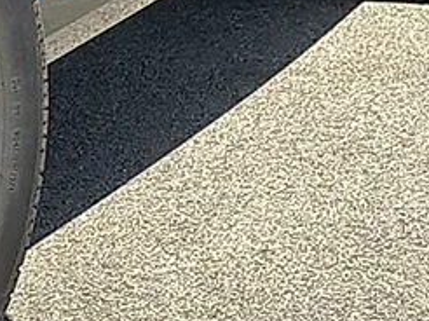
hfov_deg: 6.9
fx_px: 3529
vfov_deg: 5.2
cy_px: 160
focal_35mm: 285
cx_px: -14
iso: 80
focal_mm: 6.86
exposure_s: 1/5051
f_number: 1.78
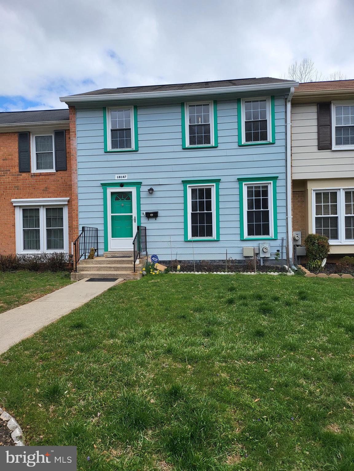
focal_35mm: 24
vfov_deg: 71.6
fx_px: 327
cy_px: 236
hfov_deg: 56.8
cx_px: 177
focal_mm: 5
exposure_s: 1/2204
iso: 40
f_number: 1.8
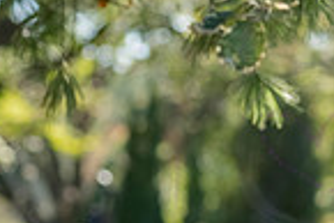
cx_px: 320
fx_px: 3891
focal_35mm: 419
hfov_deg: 4.9
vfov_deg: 3.3
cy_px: 433
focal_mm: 105
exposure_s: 1/640
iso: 800
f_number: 5
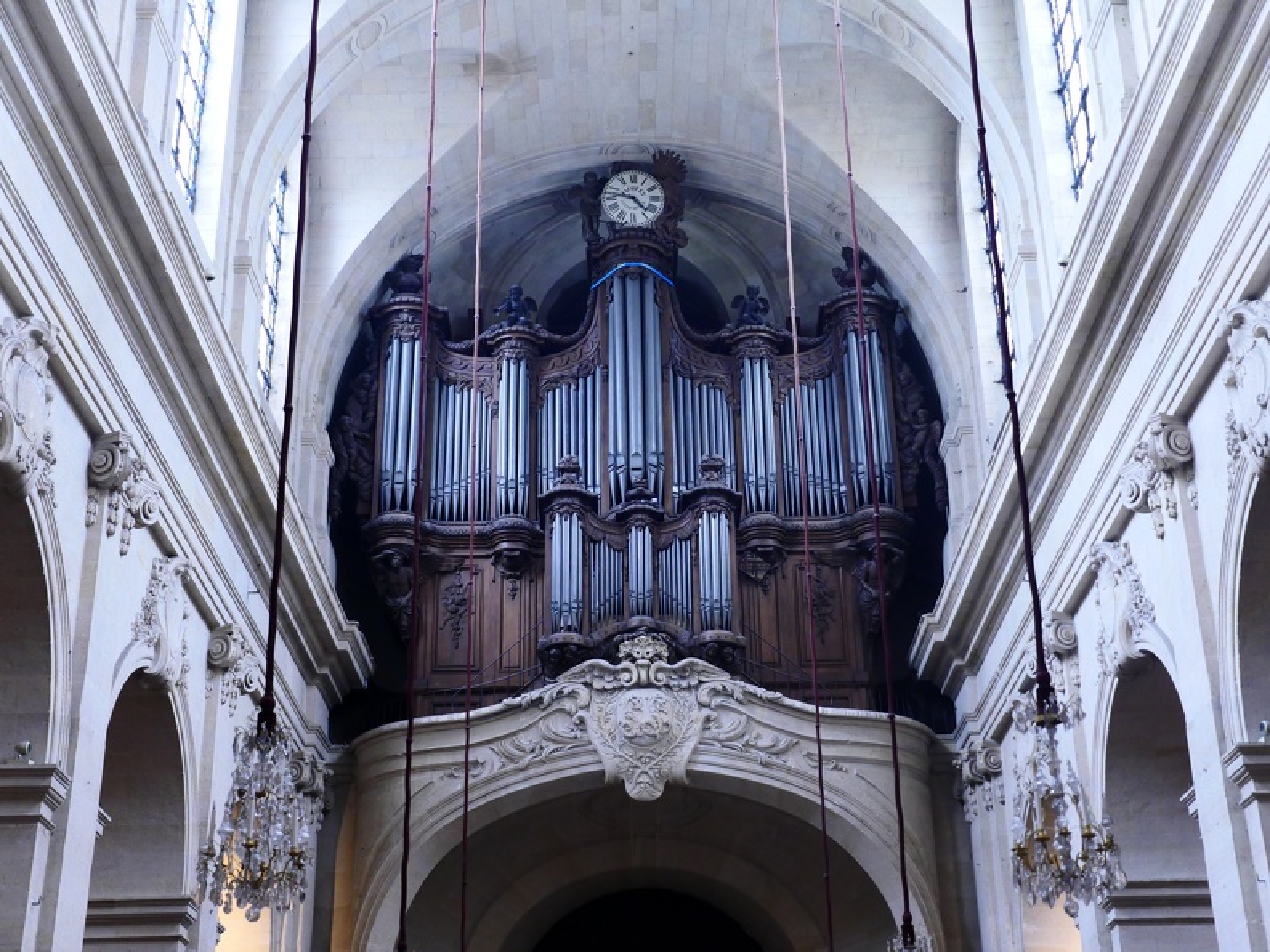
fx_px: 1834
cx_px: 635
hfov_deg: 38.2
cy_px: 476
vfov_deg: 29.1
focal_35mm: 50
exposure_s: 1/30
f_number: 2.8
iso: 1600
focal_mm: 25
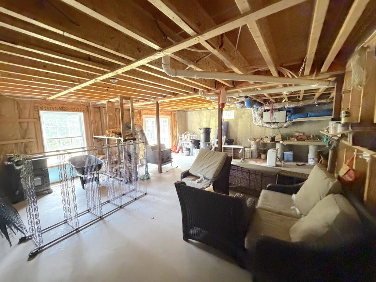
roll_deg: +2.3
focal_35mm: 14
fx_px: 152
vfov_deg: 85.7
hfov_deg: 102.1
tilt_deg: -6.5
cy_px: 141
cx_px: 188
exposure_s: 1/60
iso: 1000
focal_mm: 2.22
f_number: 2.2
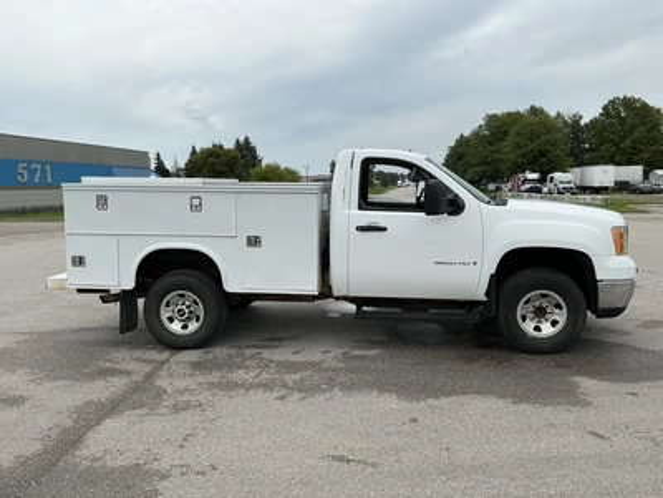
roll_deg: +1.1
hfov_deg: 63.4
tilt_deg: -6.0
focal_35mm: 28
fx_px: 536
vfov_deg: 49.7
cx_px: 332
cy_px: 249
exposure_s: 1/1412
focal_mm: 3
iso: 25
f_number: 1.8
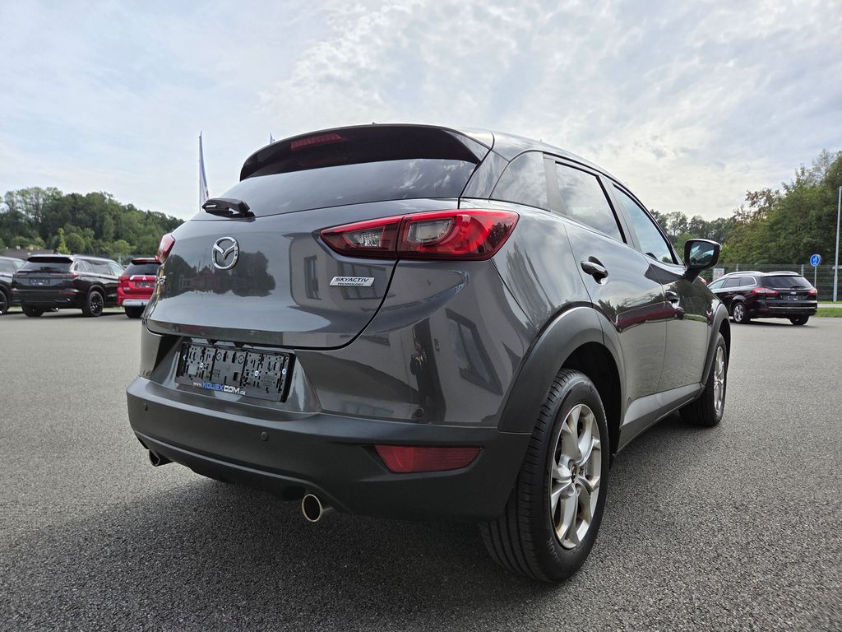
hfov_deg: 73.9
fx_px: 559
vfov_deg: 58.9
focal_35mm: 23
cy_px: 316
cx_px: 421
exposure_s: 1/6217
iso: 80
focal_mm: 5.4
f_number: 1.8
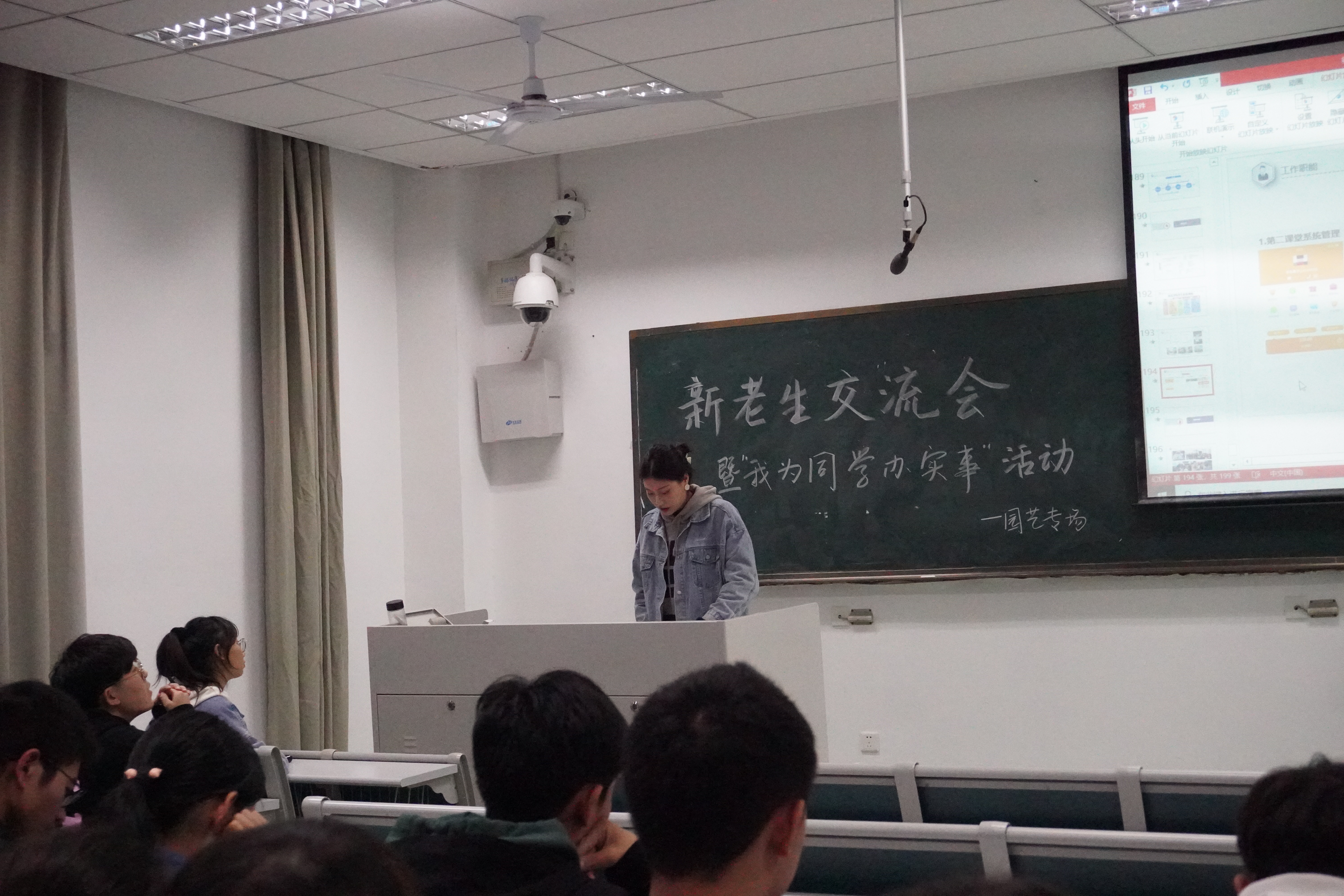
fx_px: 1904
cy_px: 448
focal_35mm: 51
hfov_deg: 38.9
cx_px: 672
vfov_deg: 26.5
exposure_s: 1/400
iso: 12800
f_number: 5.6
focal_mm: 34
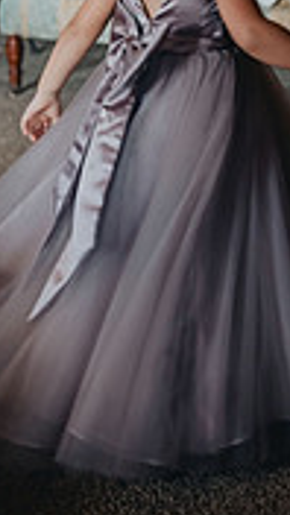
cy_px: -3
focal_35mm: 102
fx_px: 1394
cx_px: 237
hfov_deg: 11.8
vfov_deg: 20.3
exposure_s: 1/200
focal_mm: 38
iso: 1250
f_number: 2.8
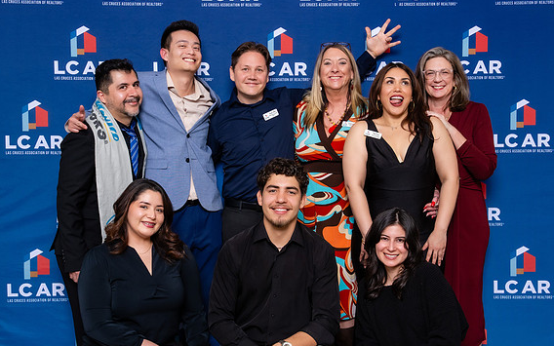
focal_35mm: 54
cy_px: 200
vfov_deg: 24.0
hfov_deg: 37.5
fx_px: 815
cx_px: 283
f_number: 5.6
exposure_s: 1/200
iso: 500
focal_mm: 33
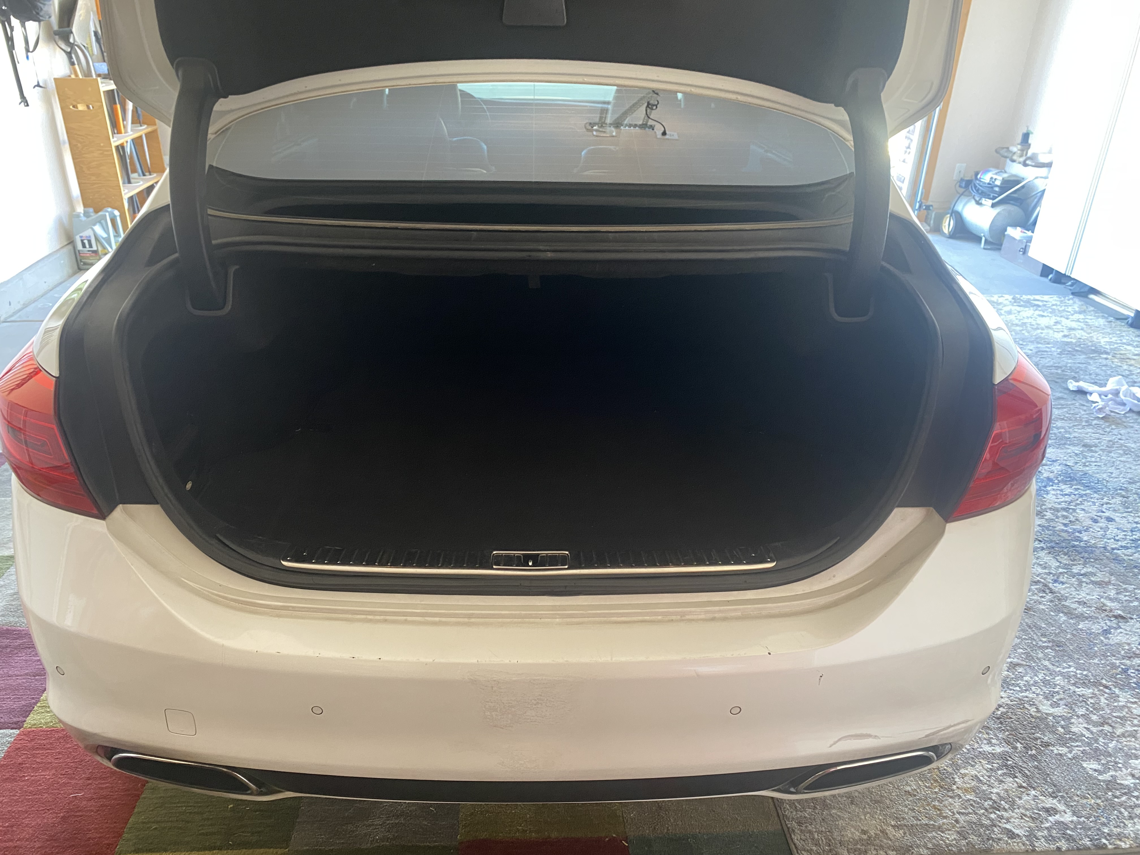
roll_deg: -1.6
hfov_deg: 67.3
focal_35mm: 26
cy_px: 428
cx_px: 570
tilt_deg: -25.5
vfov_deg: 53.1
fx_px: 856
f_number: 1.8
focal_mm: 4.25
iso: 250
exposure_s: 1/60
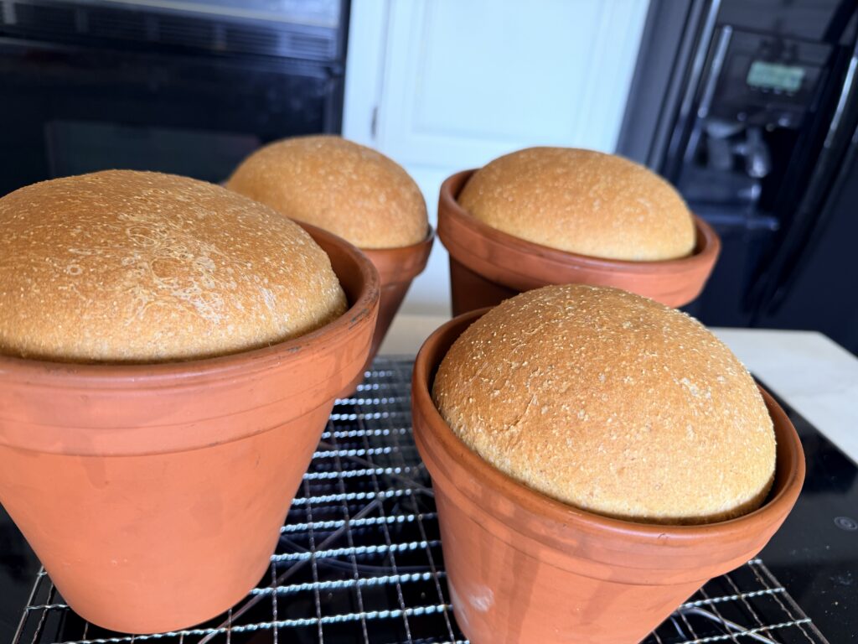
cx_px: 429
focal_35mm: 24
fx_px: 595
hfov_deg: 71.6
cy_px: 322
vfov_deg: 56.8
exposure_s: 1/120
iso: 100
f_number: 1.78
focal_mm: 6.76
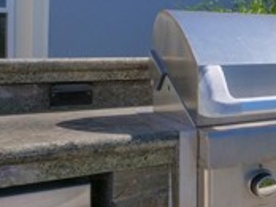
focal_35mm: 59
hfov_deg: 22.0
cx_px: 484
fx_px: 470
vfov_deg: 24.4
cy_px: 48
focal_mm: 8
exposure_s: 1/160
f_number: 14
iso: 200
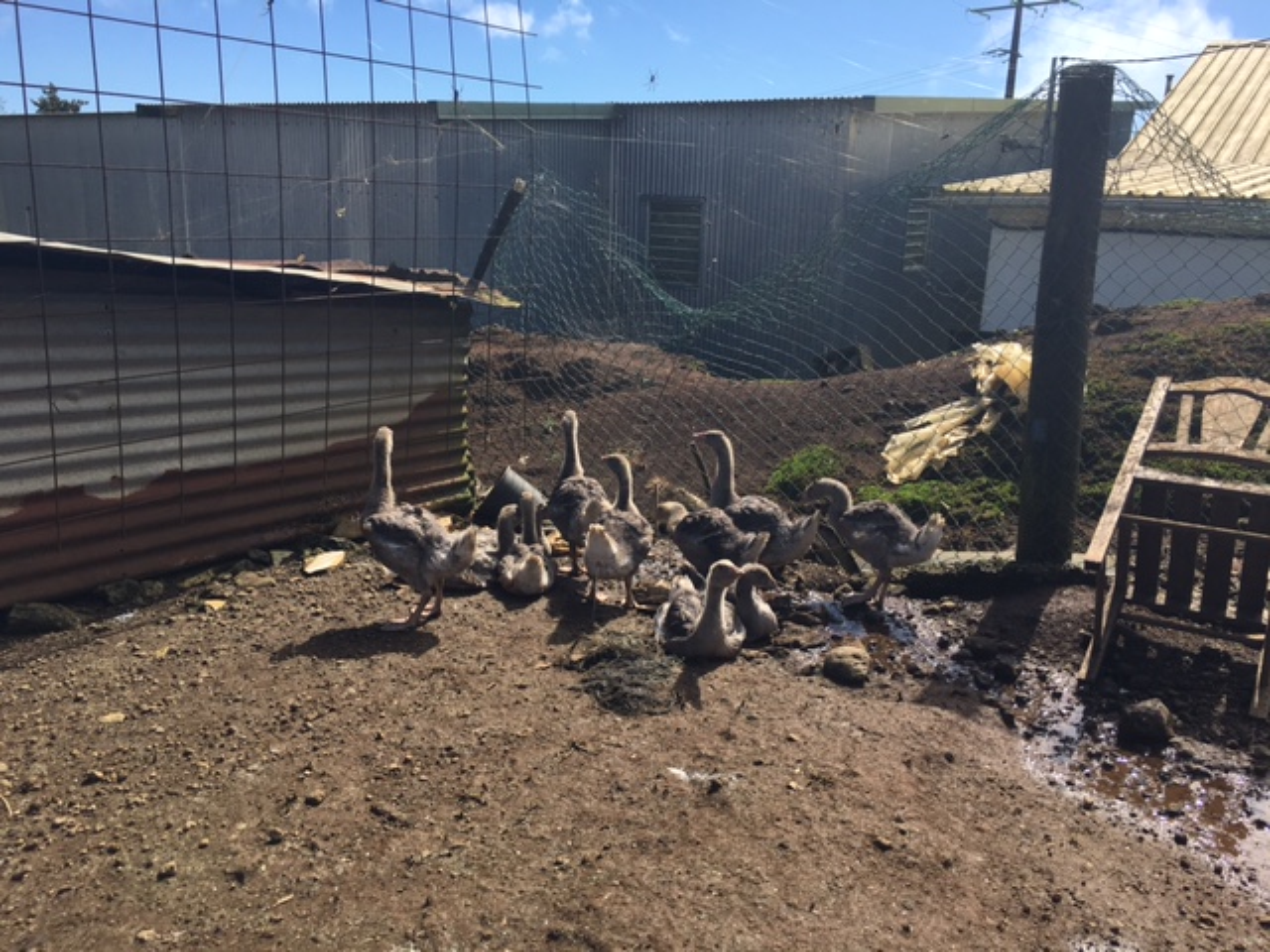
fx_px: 1064
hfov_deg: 61.7
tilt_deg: -15.5
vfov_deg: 48.2
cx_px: 635
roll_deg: -1.3
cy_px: 476
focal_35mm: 29
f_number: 2.2
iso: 25
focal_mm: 4.15
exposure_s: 1/1350
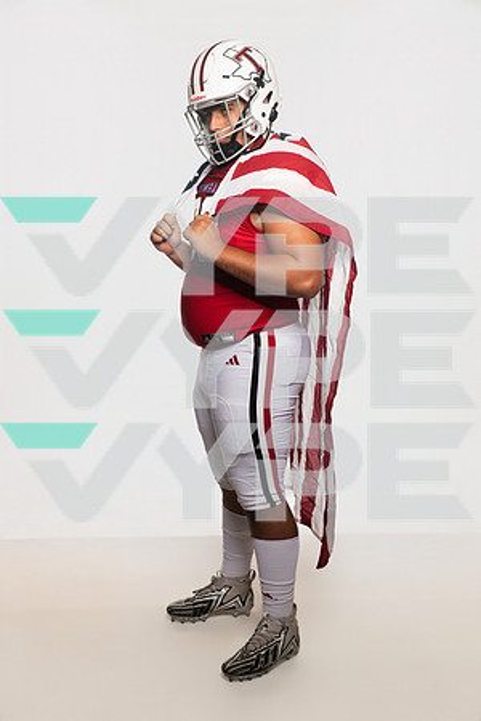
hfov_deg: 28.1
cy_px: 360
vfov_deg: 41.1
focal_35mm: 48
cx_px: 240
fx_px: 962
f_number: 6.3
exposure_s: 1/200
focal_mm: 48
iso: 500
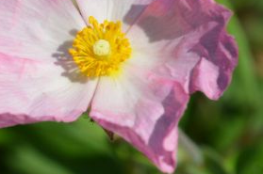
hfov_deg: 6.1
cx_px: 99
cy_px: 23
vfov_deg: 4.0
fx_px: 2473
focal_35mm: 339
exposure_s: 1/400
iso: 100
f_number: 8
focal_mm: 105
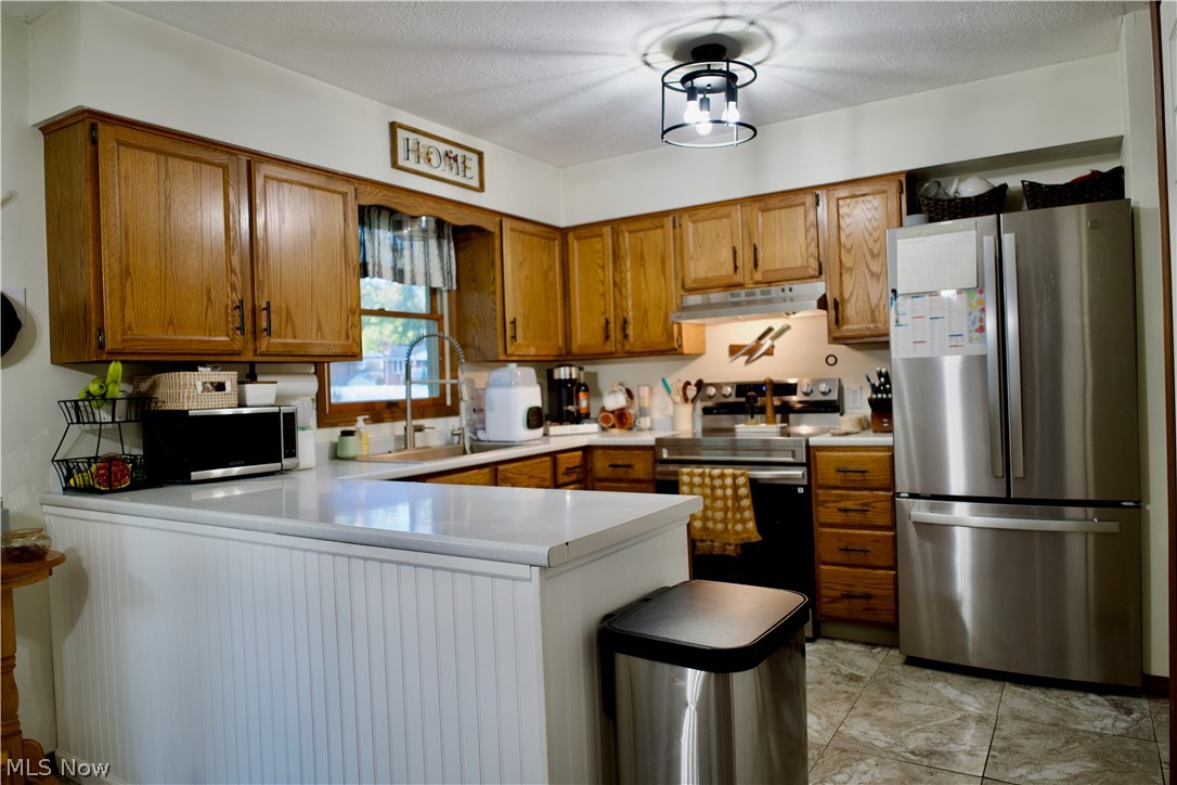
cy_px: 392
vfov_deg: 53.1
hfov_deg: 73.7
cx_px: 588
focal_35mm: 24
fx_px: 785
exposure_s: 1/25
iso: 160
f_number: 2.8
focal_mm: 24
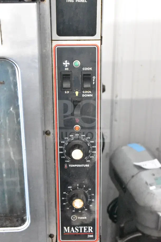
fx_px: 553
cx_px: 80
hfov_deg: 16.6
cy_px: 121
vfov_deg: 24.6
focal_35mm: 82
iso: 25600
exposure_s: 1/30
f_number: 5.6
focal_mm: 55
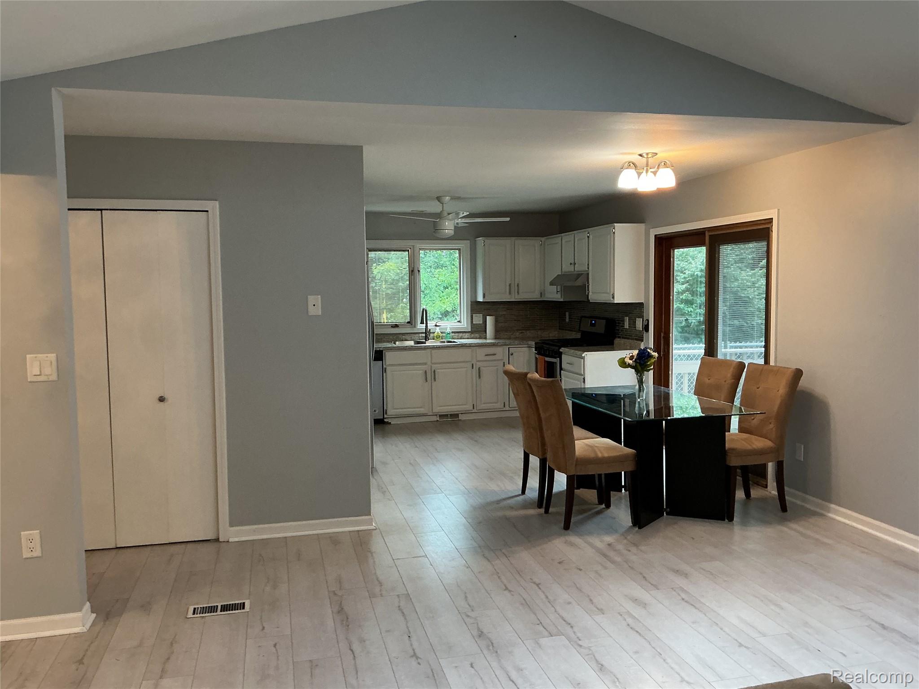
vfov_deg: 48.2
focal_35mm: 29
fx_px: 770
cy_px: 344
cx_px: 460
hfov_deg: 61.7
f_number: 1.8
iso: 125
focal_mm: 3
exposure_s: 1/60
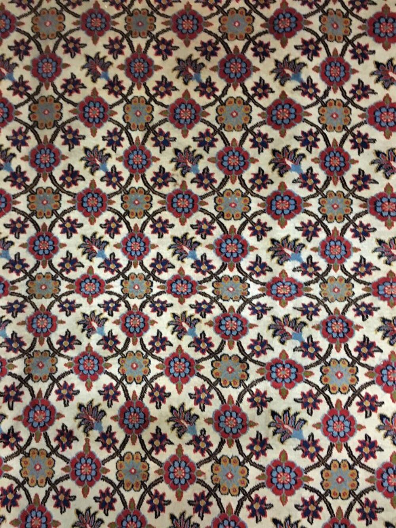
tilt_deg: -87.8
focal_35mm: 29
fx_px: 442
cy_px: 264
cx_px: 198
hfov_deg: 48.2
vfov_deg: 61.7
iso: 400
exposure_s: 1/17
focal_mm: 4.15
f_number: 2.2
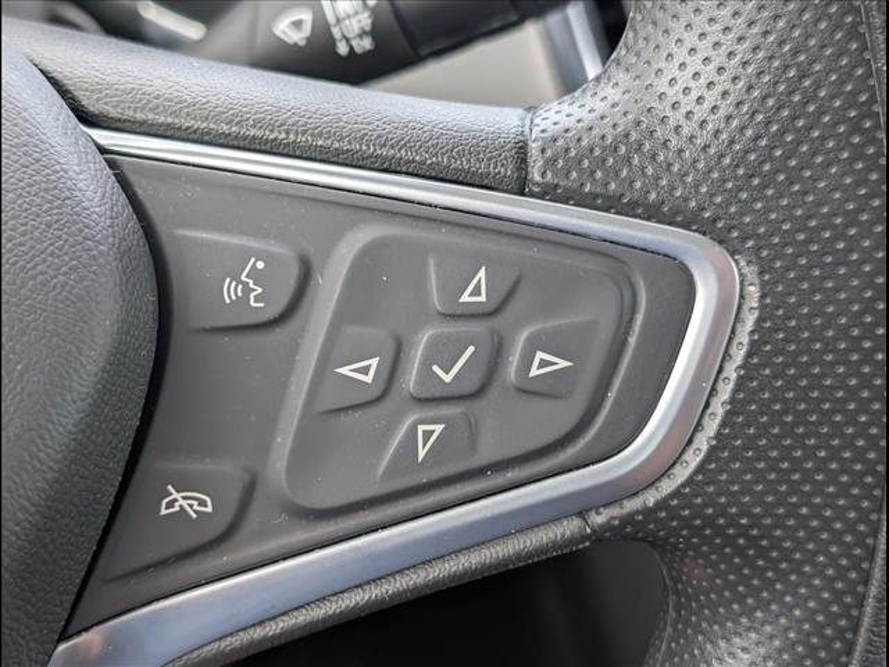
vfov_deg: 29.7
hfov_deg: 38.9
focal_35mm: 49
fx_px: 1258
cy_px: 334
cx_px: 444
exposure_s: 1/1429
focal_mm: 6.9
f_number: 1.68
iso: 425
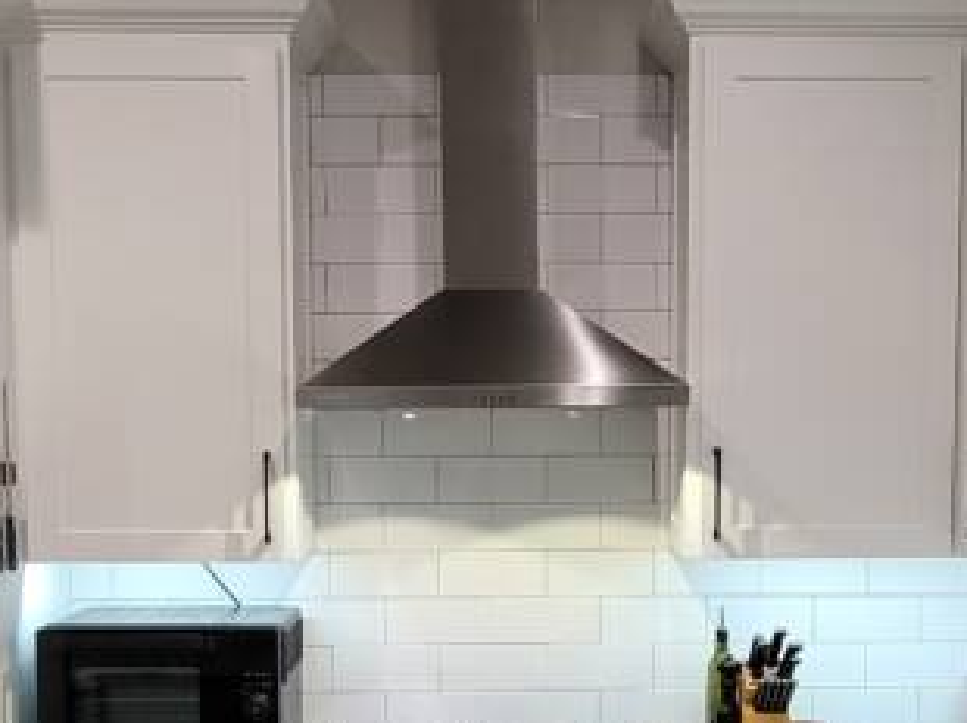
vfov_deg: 32.9
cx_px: 524
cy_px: 545
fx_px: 1200
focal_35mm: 43
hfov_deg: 43.8
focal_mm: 2.2
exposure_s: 1/60
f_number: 2.2
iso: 250
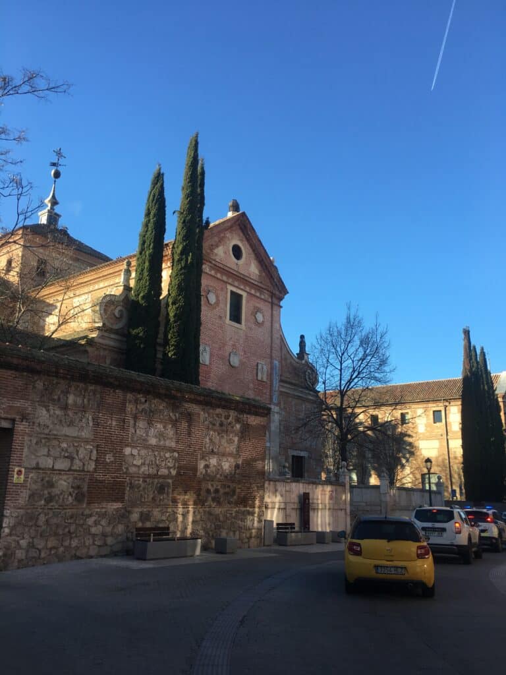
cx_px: 253
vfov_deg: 61.7
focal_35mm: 29
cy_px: 338
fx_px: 565
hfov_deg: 48.2
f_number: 2.2
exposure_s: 1/413
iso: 25
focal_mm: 4.15
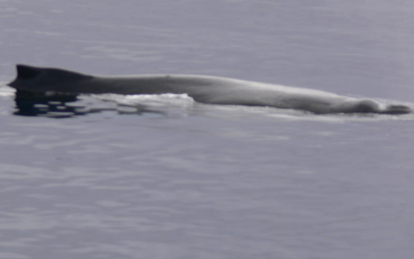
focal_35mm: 440
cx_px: 207
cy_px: 142
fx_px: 4965
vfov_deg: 3.0
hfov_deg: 4.8
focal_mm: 68.8
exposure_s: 1/320
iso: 80
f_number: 5.6
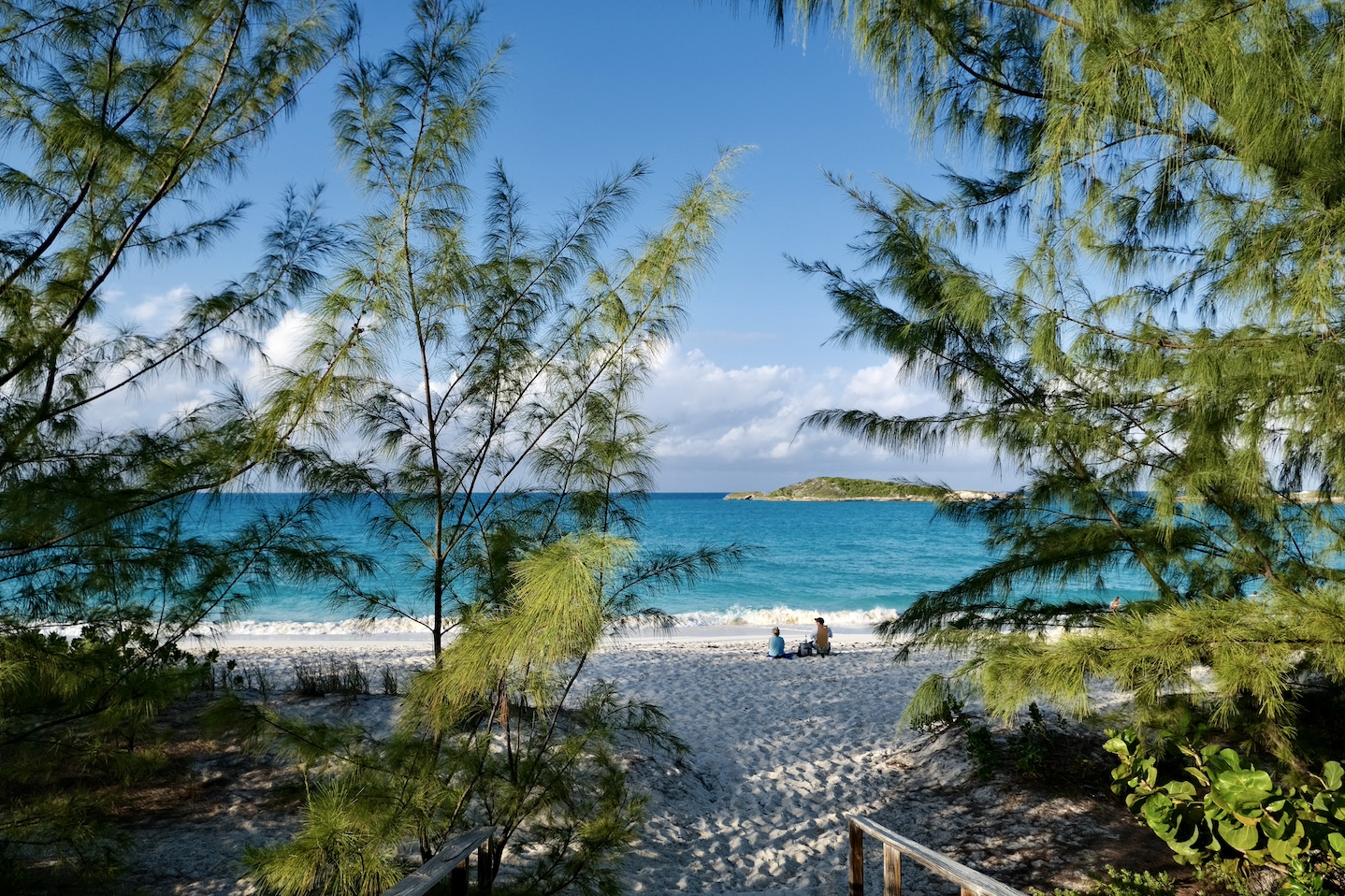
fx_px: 896
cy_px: 450
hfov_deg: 73.8
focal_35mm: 24
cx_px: 684
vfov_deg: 53.1
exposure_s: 1/450
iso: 160
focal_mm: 15
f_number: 5.6
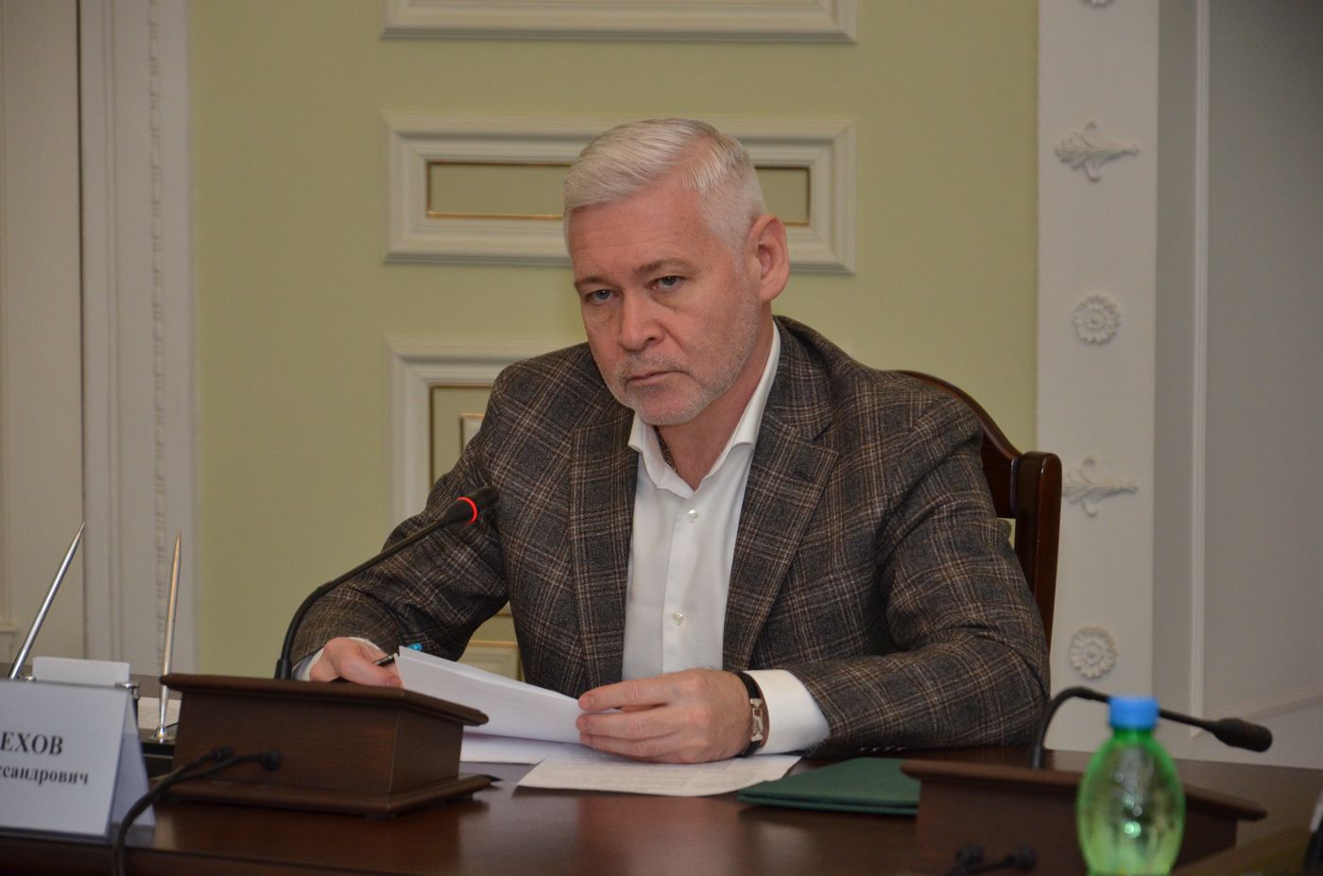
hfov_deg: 13.1
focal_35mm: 158
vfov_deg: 8.7
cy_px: 438
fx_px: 5776
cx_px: 662
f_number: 5.6
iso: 800
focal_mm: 105
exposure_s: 1/250
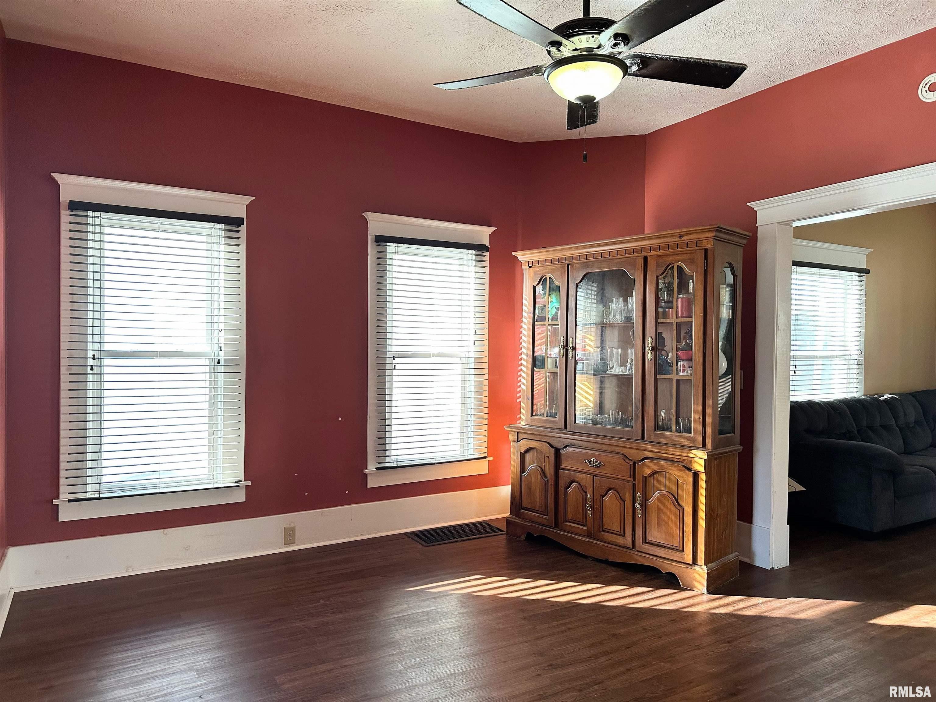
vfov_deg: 56.8
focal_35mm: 24
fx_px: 649
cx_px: 468
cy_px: 351
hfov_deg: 71.6
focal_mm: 6.86
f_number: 1.78
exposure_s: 1/120
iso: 200
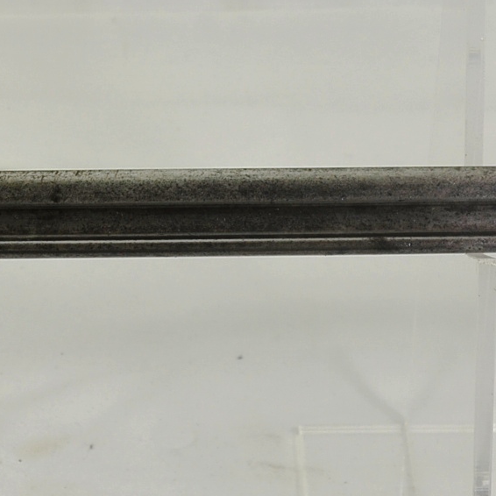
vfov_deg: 13.1
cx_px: 131
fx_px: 2156
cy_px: 202
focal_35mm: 133
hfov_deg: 13.1
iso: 200
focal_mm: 24
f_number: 6.3
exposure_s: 1/160
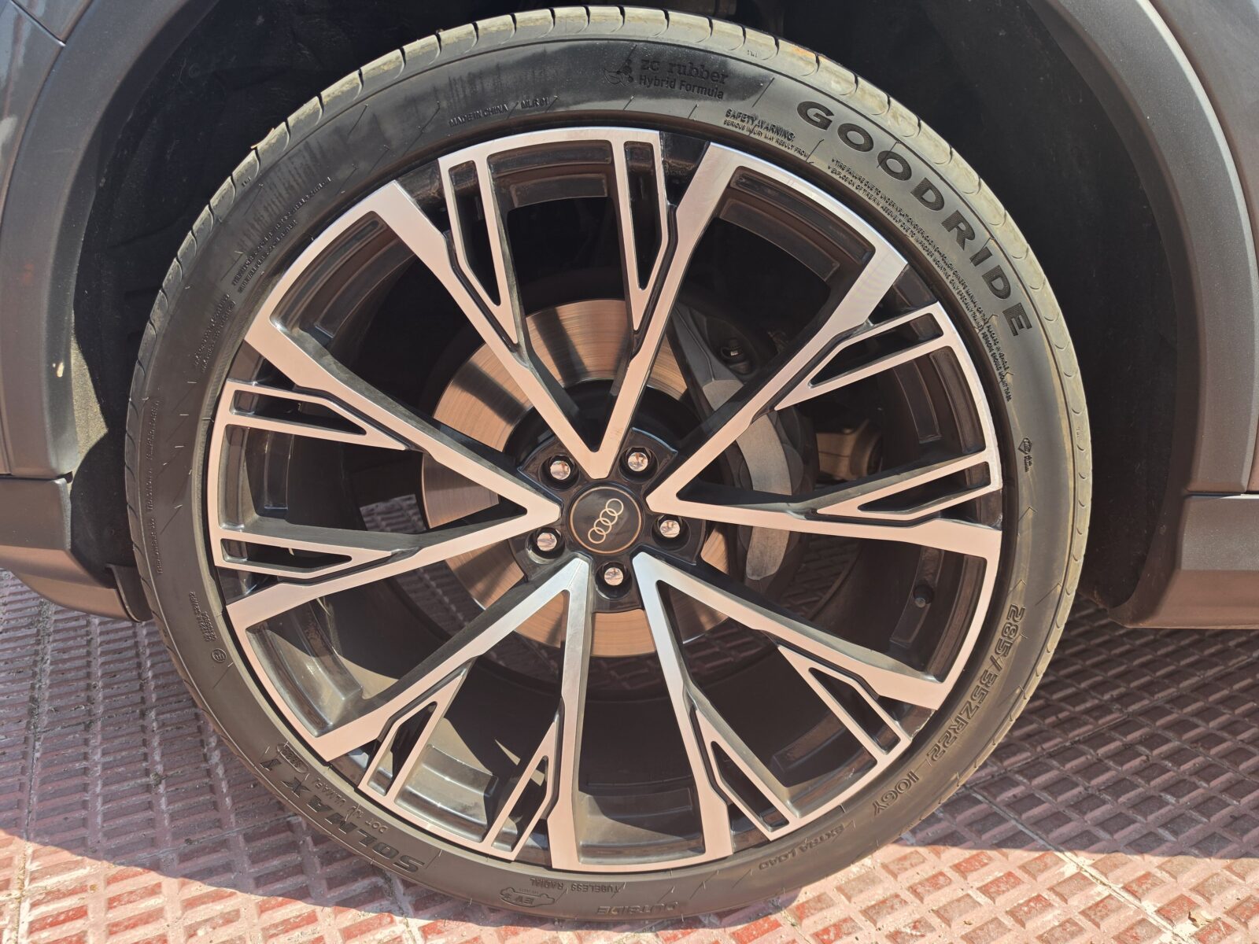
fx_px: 837
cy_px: 472
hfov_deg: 73.9
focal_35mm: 23
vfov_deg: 58.9
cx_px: 630
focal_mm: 6.5
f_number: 1.4
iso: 64
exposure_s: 1/2650
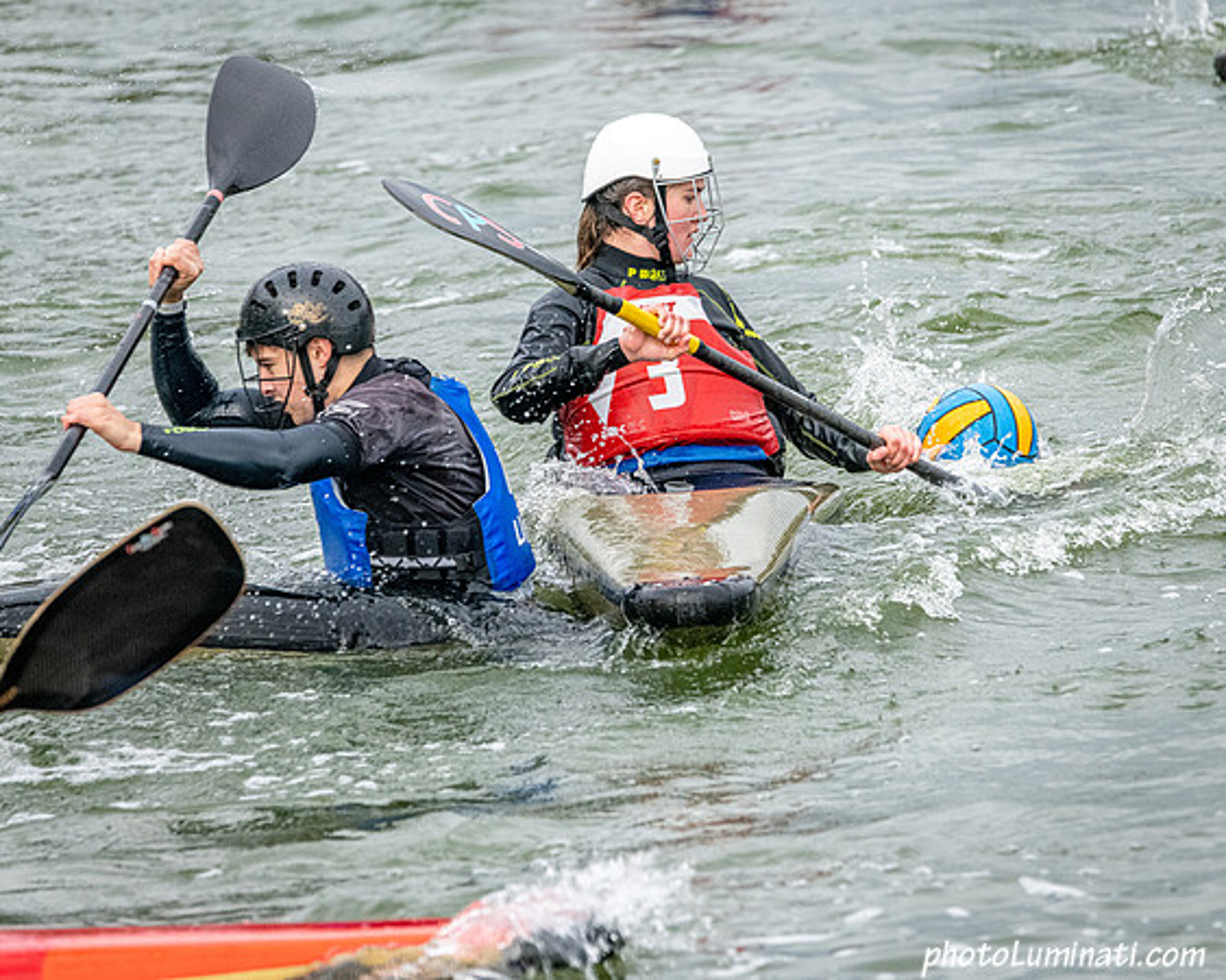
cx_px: 575
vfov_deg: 4.2
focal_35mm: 372
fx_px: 13480
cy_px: 490
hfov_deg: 5.2
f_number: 7.1
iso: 3200
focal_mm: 330
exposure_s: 1/2000
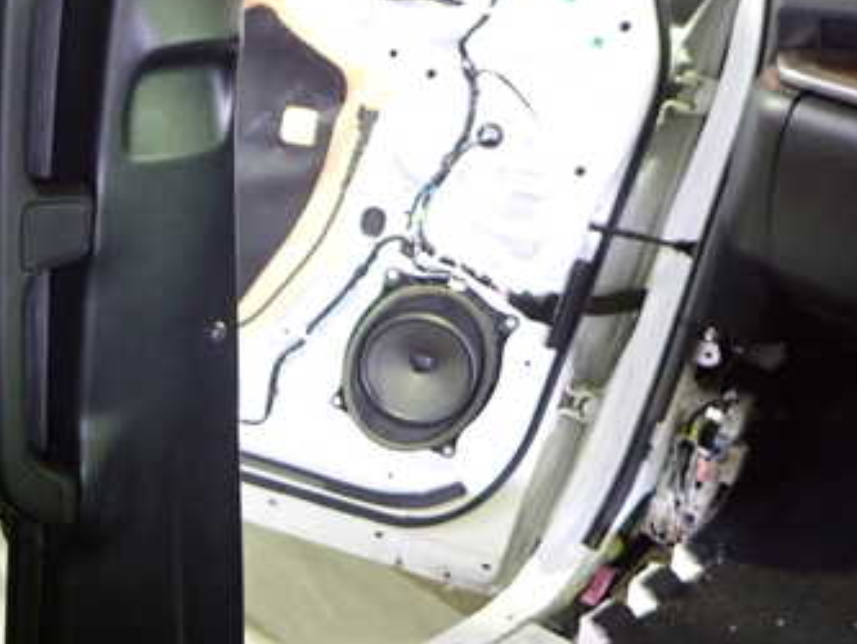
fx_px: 1114
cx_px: 111
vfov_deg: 32.1
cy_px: 402
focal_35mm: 45
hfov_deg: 39.5
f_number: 2
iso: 800
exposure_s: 1/13
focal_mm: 4.5
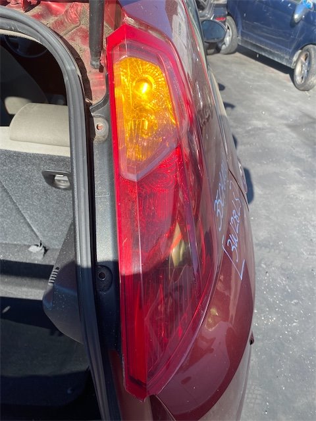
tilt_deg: -38.9
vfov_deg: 67.3
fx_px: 316
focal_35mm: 26
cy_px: 210
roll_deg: -3.2
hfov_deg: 53.1
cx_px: 158
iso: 32
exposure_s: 1/673
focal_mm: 4.25
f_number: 1.8
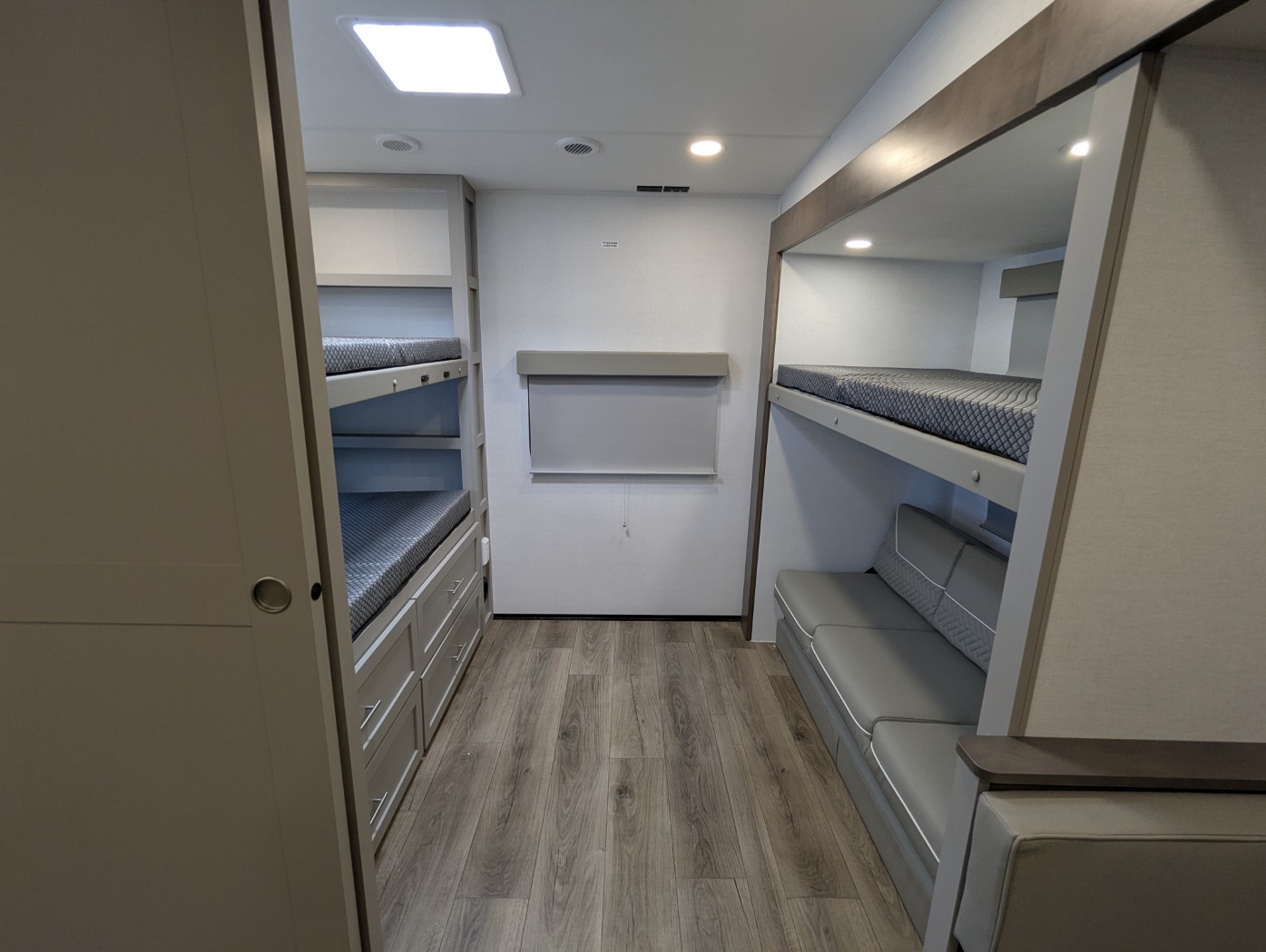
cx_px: 633
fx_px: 586
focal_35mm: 16
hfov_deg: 94.4
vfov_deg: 78.2
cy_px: 476
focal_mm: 2.35
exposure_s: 1/25
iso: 38
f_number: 2.2
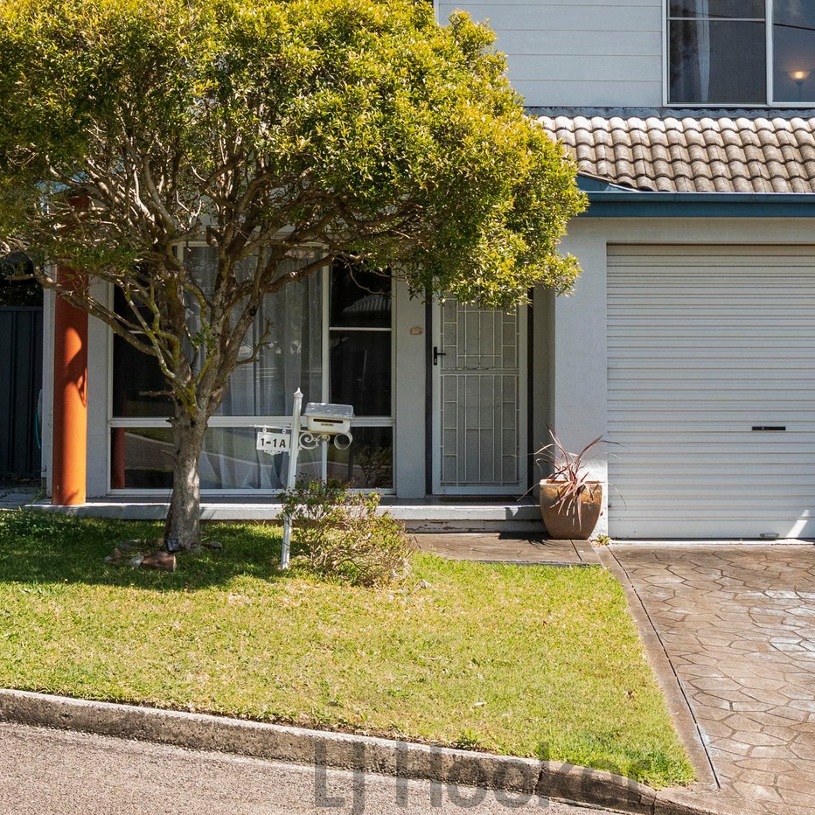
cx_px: 483
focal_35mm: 70
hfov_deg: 24.6
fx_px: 1865
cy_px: 267
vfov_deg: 24.5
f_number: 9
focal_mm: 27
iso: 3200
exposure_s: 1/640
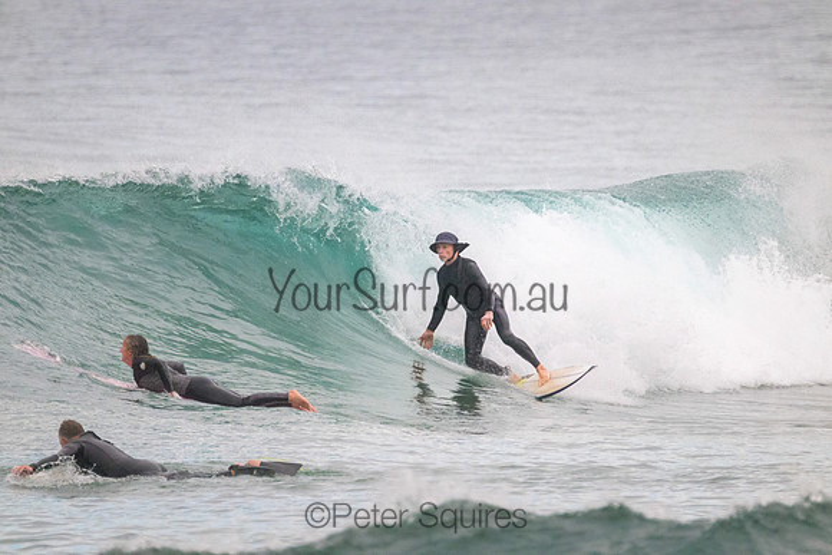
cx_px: 416
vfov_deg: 1.7
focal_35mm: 800
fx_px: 18492
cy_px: 278
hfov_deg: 2.6
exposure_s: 1/800
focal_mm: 800
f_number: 11
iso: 5600
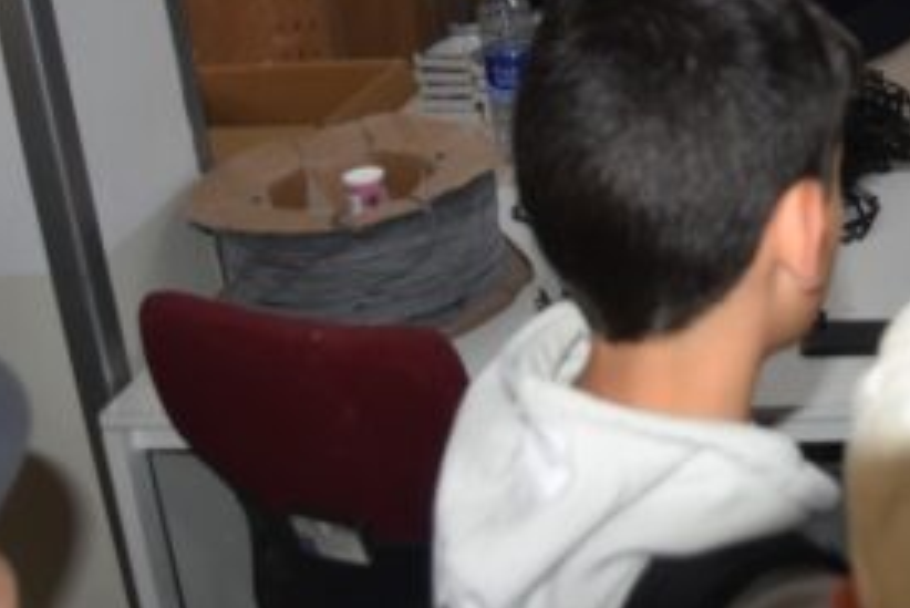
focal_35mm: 70
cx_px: 883
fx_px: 1770
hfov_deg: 27.4
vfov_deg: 18.7
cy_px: -78
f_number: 3.5
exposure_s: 1/80
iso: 400
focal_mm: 20
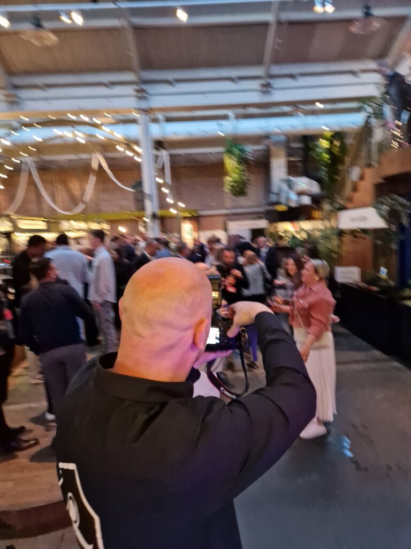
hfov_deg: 58.9
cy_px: 274
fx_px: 364
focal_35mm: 23
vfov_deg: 73.9
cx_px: 206
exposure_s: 1/25
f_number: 1.8
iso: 800
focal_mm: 5.4
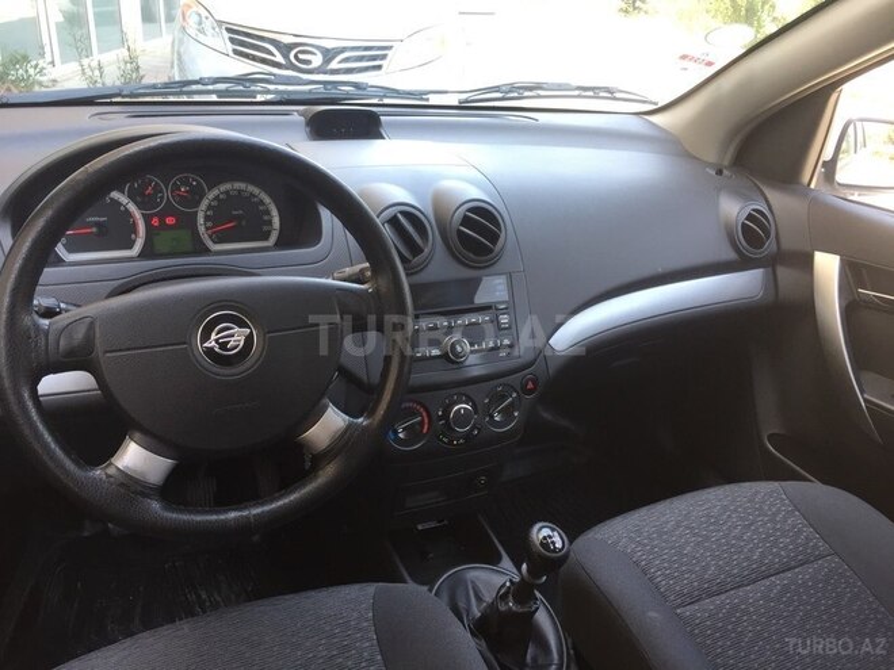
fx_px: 749
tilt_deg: -26.0
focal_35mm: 29
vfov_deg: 48.2
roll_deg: -4.7
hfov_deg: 61.7
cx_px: 447
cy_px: 335
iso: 50
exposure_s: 1/100
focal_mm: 4.15
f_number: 2.2
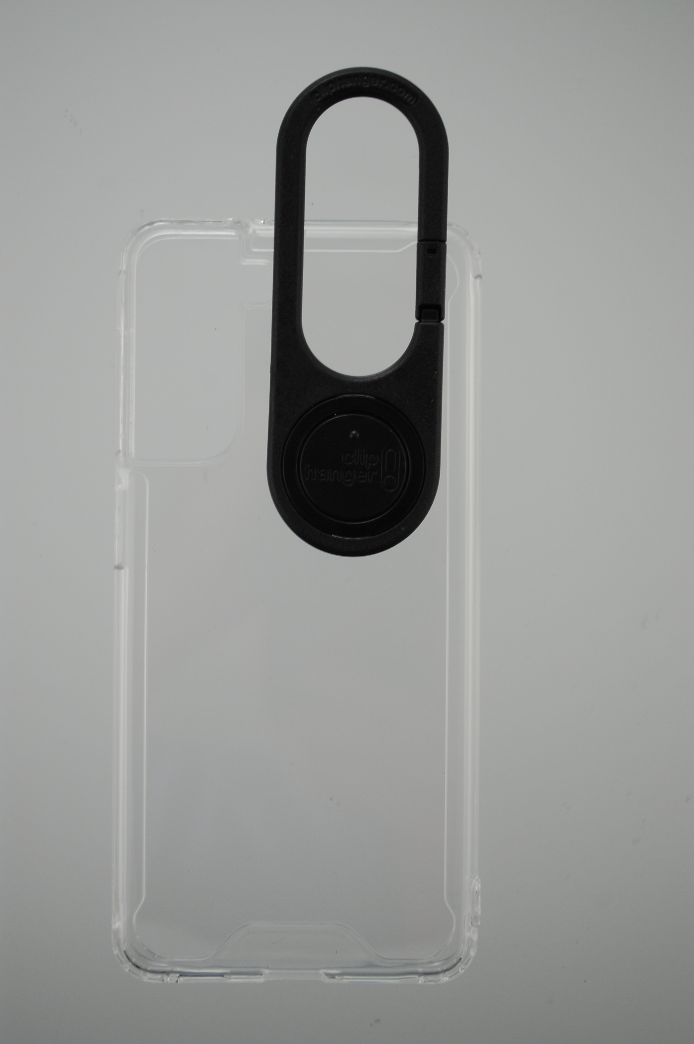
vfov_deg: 36.9
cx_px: 347
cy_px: 522
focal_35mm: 54
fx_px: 1564
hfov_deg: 25.0
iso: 400
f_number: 5.3
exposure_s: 1/50
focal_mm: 36
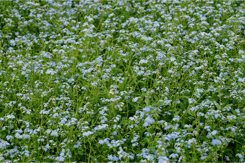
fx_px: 561
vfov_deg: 16.6
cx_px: 122
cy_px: 82
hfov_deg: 24.6
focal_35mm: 82
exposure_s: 1/125
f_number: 7.1
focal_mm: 55
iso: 100
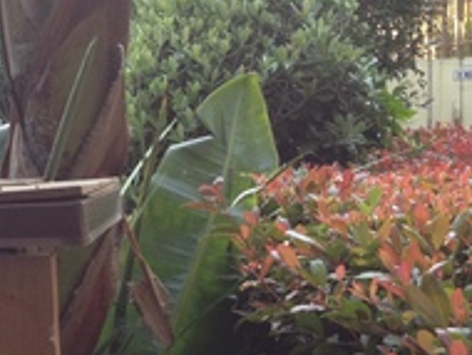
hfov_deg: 19.7
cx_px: -134
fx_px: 1256
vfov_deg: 16.0
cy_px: 262
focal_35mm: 92
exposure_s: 1/24
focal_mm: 4.28
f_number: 2.4
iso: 64
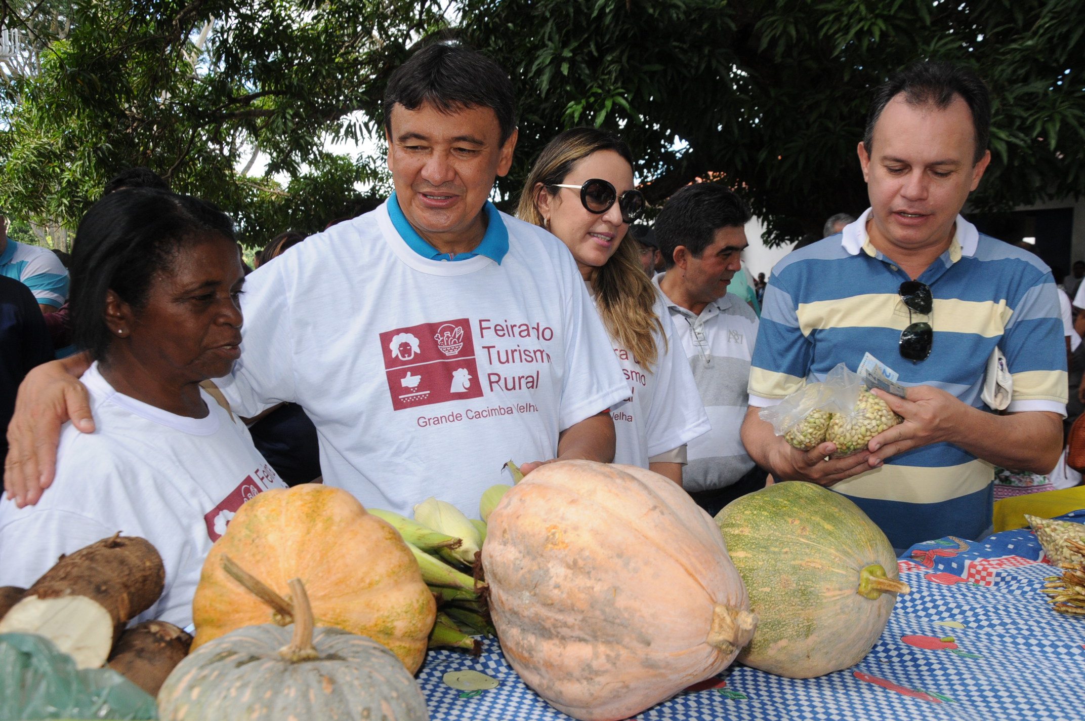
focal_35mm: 33
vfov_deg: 39.9
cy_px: 360
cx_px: 542
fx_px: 993
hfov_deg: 57.3
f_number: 7.1
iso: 640
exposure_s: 1/250
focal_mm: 22
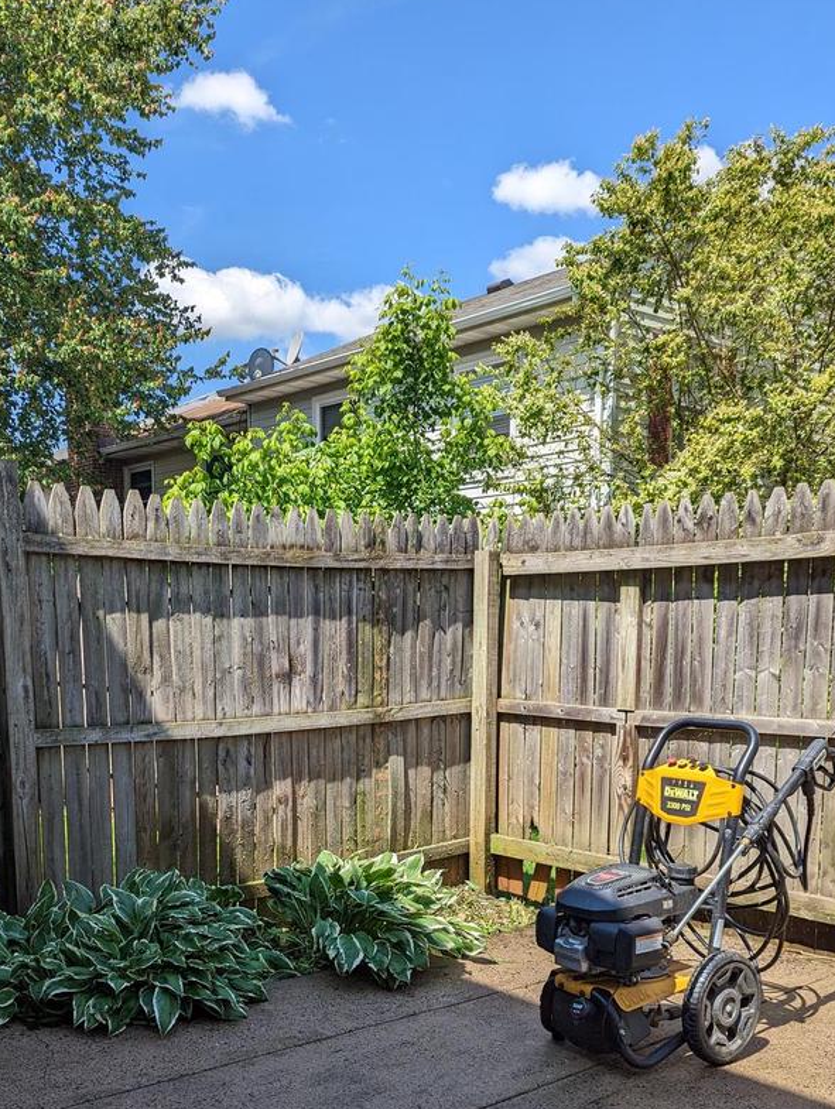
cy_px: 749
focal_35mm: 33
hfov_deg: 42.7
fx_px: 1059
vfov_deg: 54.1
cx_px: 316
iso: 45
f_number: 1.85
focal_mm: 6.81
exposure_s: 1/1689
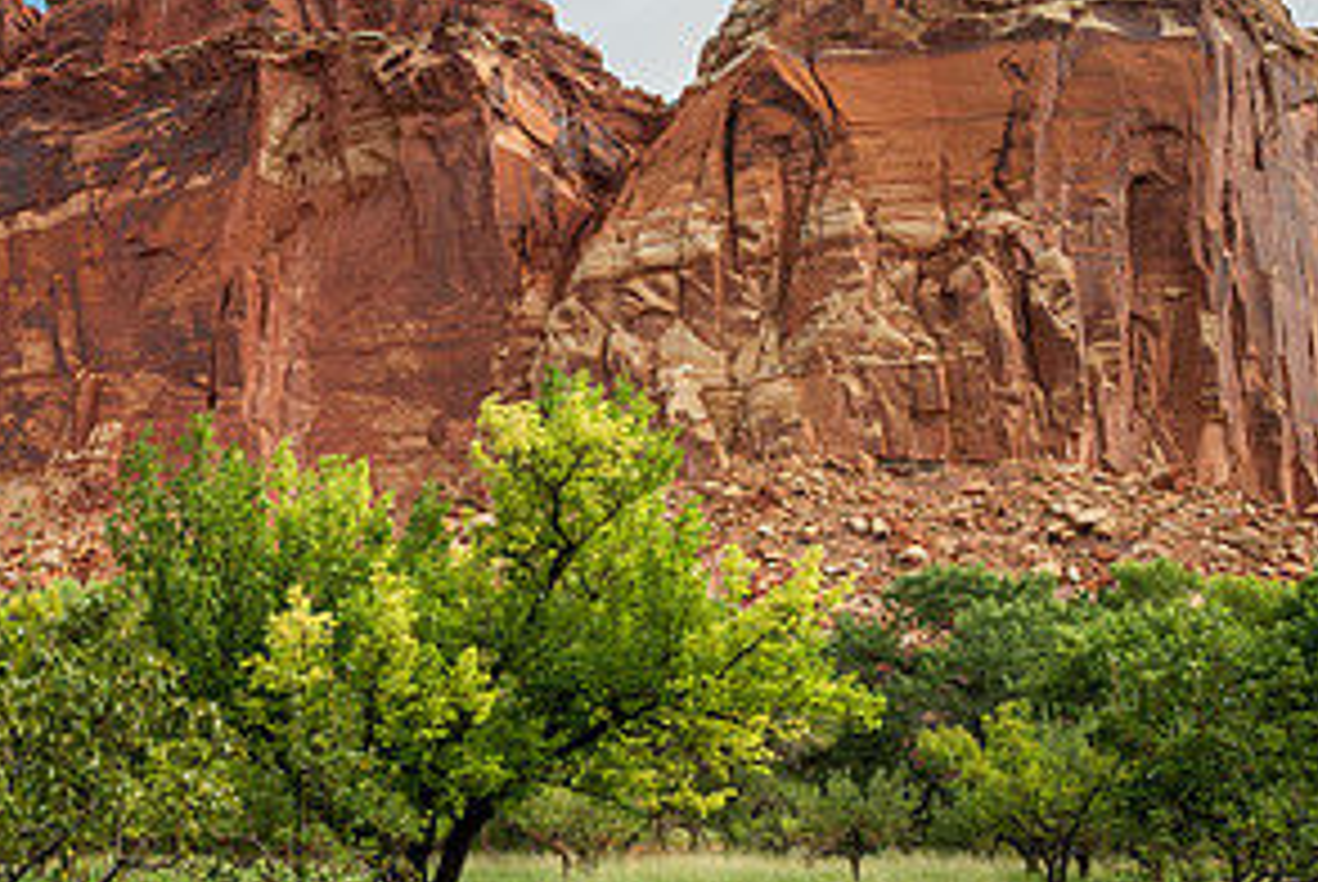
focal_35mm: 43
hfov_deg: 43.6
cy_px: 497
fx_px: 1576
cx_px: 292
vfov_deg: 31.2
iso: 200
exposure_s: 1/125
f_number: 13
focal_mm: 14.5
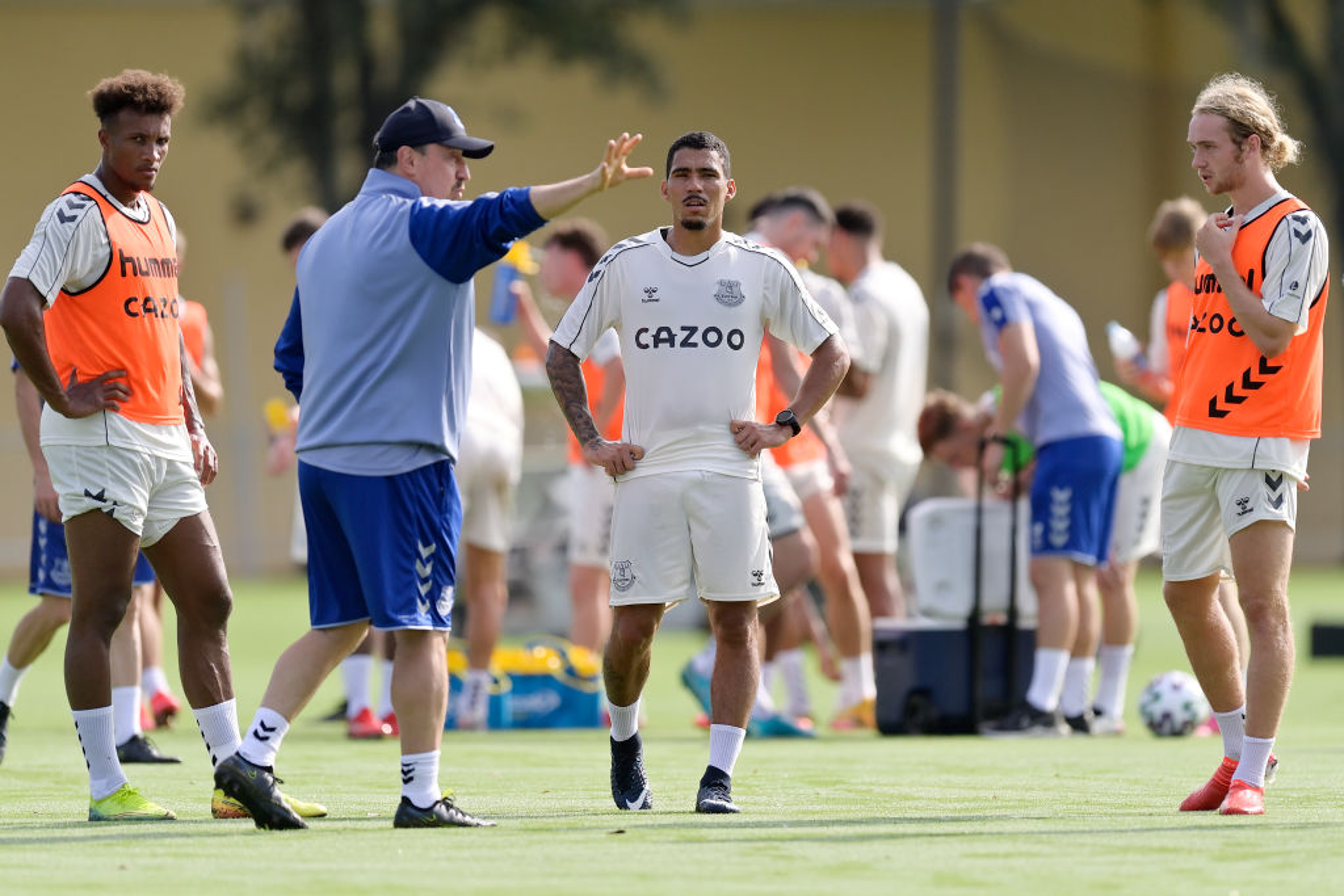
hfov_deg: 5.2
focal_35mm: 400
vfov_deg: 3.4
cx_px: 672
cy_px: 448
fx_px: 14934
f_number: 2.8
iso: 200
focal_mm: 400
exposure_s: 1/4000
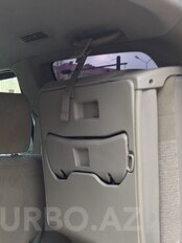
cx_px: 61
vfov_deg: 29.9
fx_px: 435
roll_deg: +0.6
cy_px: 219
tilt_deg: -11.4
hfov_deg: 23.5
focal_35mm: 62
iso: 40
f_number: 2.2
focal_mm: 4.15
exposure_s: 1/50
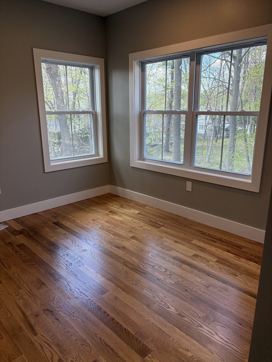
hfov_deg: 53.1
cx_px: 136
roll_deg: +0.1
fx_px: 272
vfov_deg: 67.3
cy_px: 181
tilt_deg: -13.8
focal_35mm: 26
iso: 125
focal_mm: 5.96
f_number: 1.6
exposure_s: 1/217
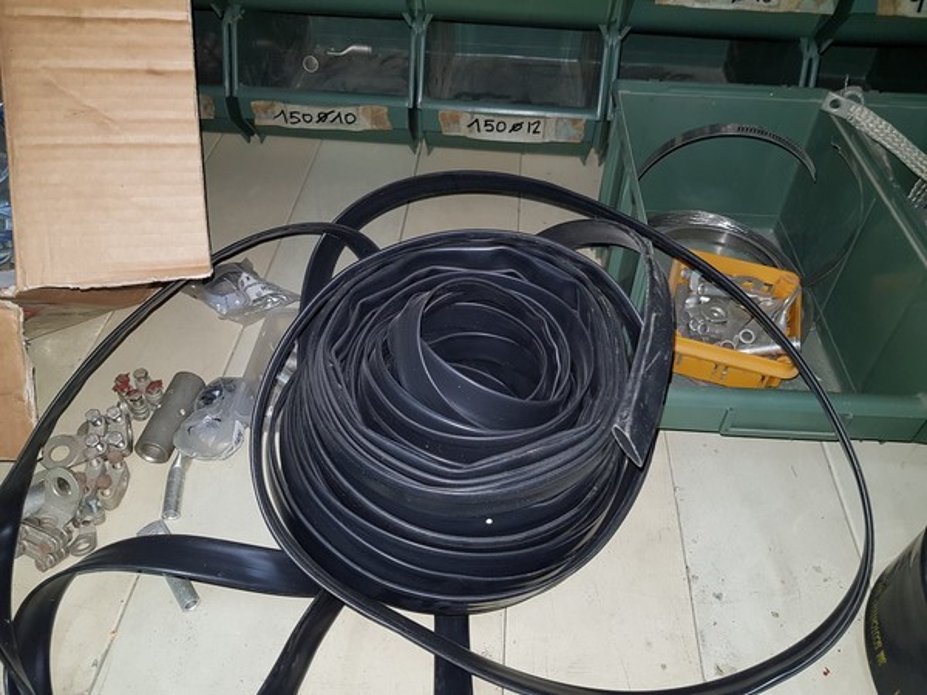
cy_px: 348
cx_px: 464
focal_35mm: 26
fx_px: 696
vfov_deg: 53.1
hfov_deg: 67.3
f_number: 1.7
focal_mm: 4.2
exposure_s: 1/50
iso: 125
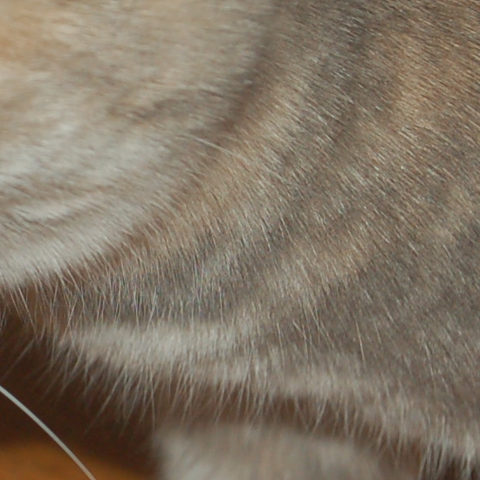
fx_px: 6014
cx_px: -198
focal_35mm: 383
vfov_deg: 4.6
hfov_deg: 4.5
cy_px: 189
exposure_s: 1/60
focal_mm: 55
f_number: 5.6
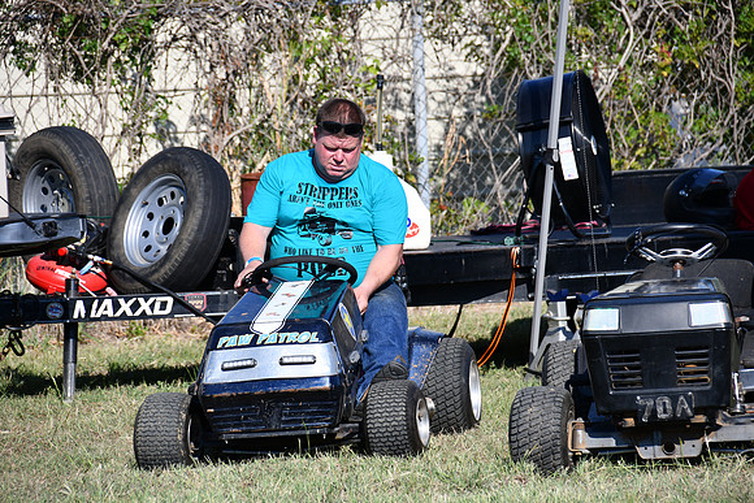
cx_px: 377
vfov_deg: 5.0
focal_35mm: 277
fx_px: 5803
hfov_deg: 7.4
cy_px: 252
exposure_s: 1/500
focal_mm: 185
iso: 200
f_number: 8
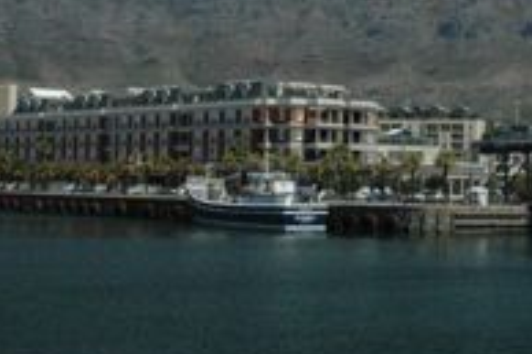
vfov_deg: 14.4
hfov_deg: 21.5
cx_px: 370
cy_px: 58
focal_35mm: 94
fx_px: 1390
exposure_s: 1/160
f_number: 25
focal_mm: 27
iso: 1600
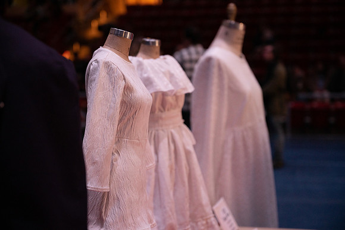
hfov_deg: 30.1
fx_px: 642
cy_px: 115
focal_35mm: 67
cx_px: 172
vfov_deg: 20.3
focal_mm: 67
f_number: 4
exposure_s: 1/200
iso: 1250
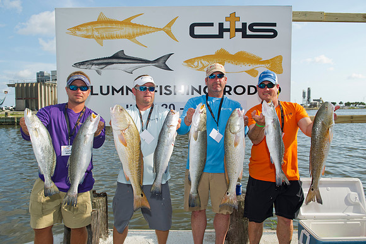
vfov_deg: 47.9
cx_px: 183
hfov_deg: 67.4
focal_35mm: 27
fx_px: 274
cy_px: 122
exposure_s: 1/250
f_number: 8
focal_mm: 27
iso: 125
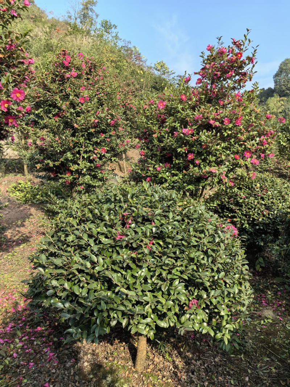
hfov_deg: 51.3
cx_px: 145
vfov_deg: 65.3
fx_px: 302
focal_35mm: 27
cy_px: 194
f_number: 2
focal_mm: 5.75
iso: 50
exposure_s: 1/1372
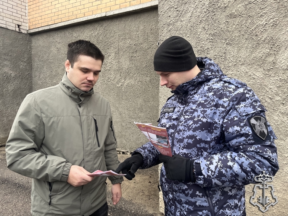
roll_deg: +0.5
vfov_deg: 53.0
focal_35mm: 26
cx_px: 144
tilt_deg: -3.2
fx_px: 216
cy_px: 108
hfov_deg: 67.3
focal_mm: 5.1
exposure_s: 1/121
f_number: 1.6
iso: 125
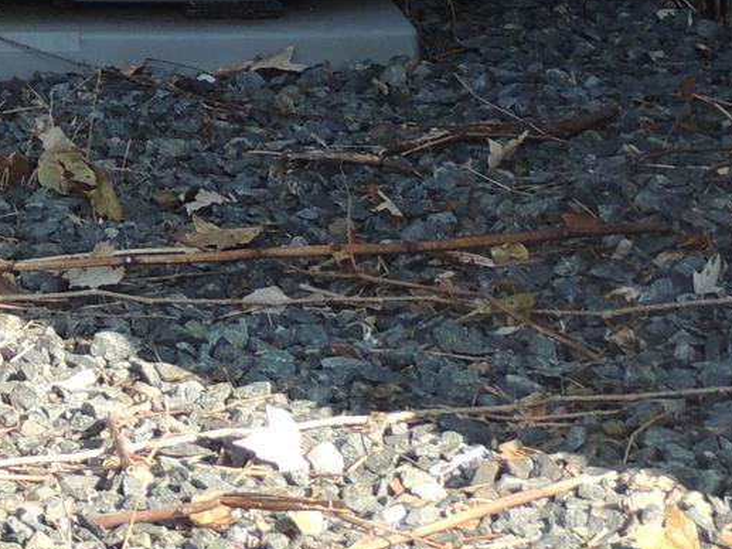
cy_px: -495
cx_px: -460
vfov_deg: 4.9
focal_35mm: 297
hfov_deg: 6.6
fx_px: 6282
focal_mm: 13.3
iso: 100
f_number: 3.9
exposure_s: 1/200
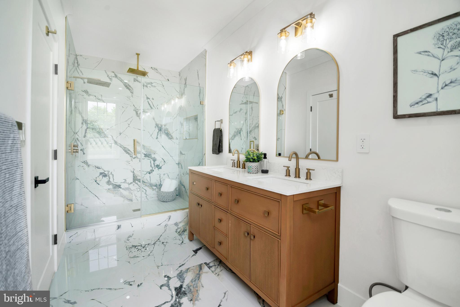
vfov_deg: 73.8
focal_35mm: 16
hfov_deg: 96.7
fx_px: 204
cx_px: 230
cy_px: 154
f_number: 5.6
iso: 320
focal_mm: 16
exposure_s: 1/125
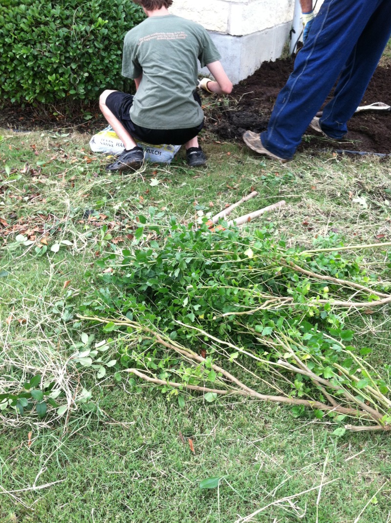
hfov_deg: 40.6
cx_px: 196
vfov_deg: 52.7
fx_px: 528
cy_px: 262
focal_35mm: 35
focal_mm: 3.85
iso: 80
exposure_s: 1/246
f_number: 2.8
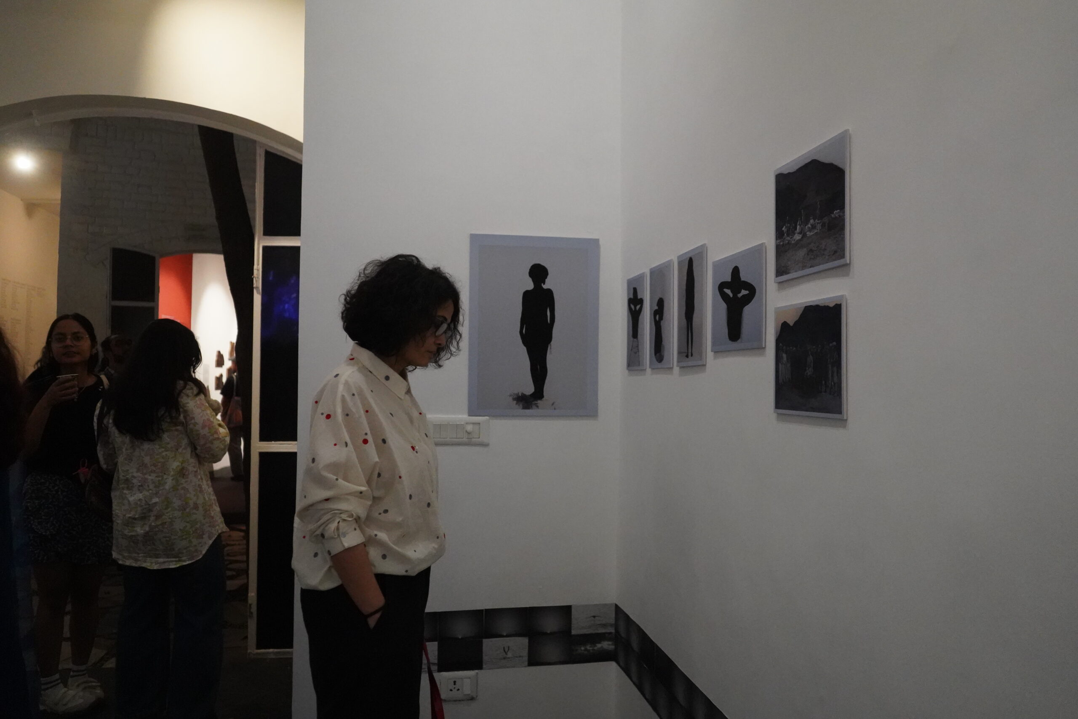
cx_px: 539
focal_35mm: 28
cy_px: 360
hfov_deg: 65.5
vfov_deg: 46.4
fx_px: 838
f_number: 3.5
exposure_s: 1/160
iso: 12800
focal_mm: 28
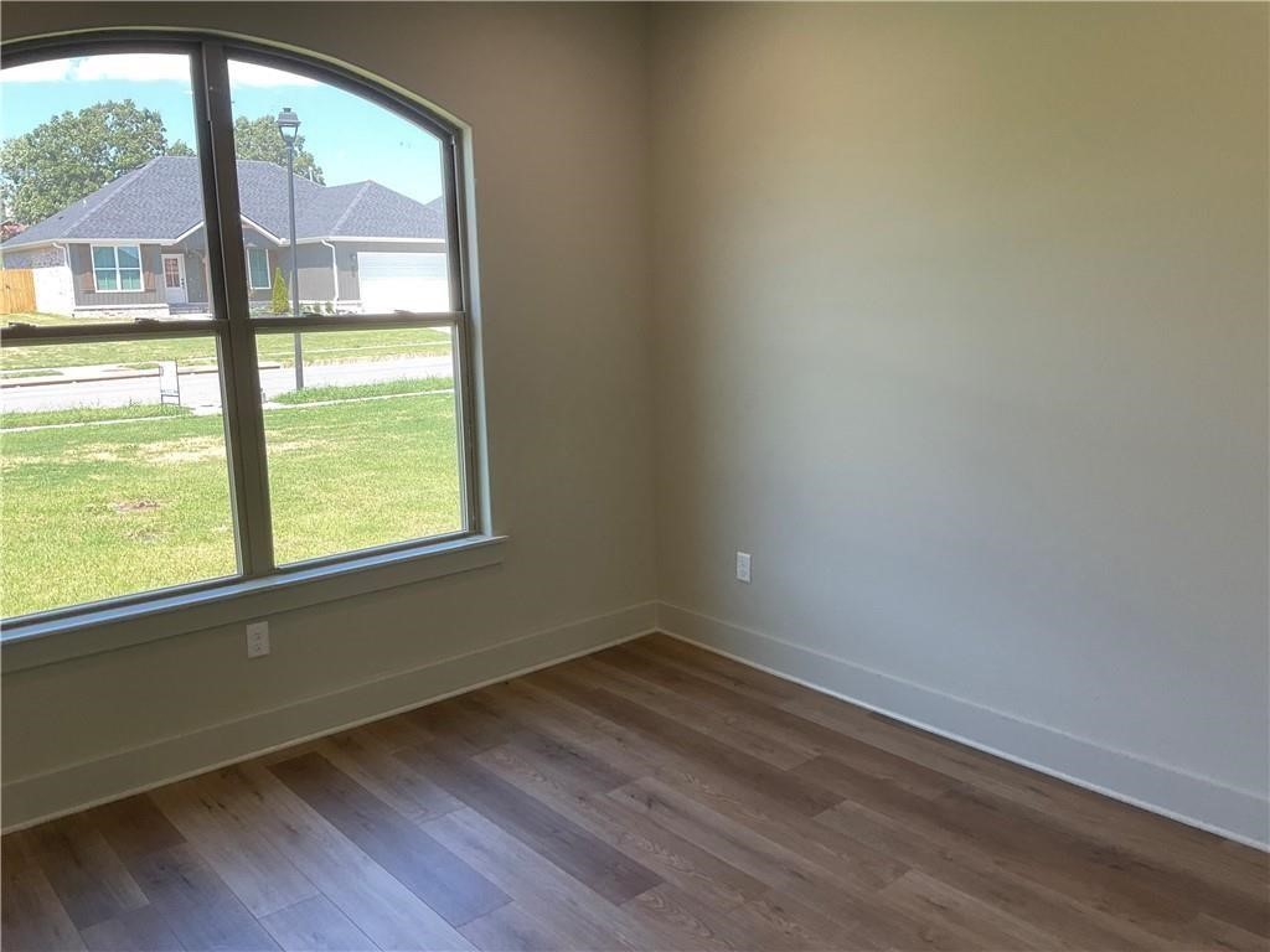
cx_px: 635
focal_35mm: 29
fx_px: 1064
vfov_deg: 48.2
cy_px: 476
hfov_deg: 61.7
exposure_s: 1/122
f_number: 1.8
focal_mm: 3
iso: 16
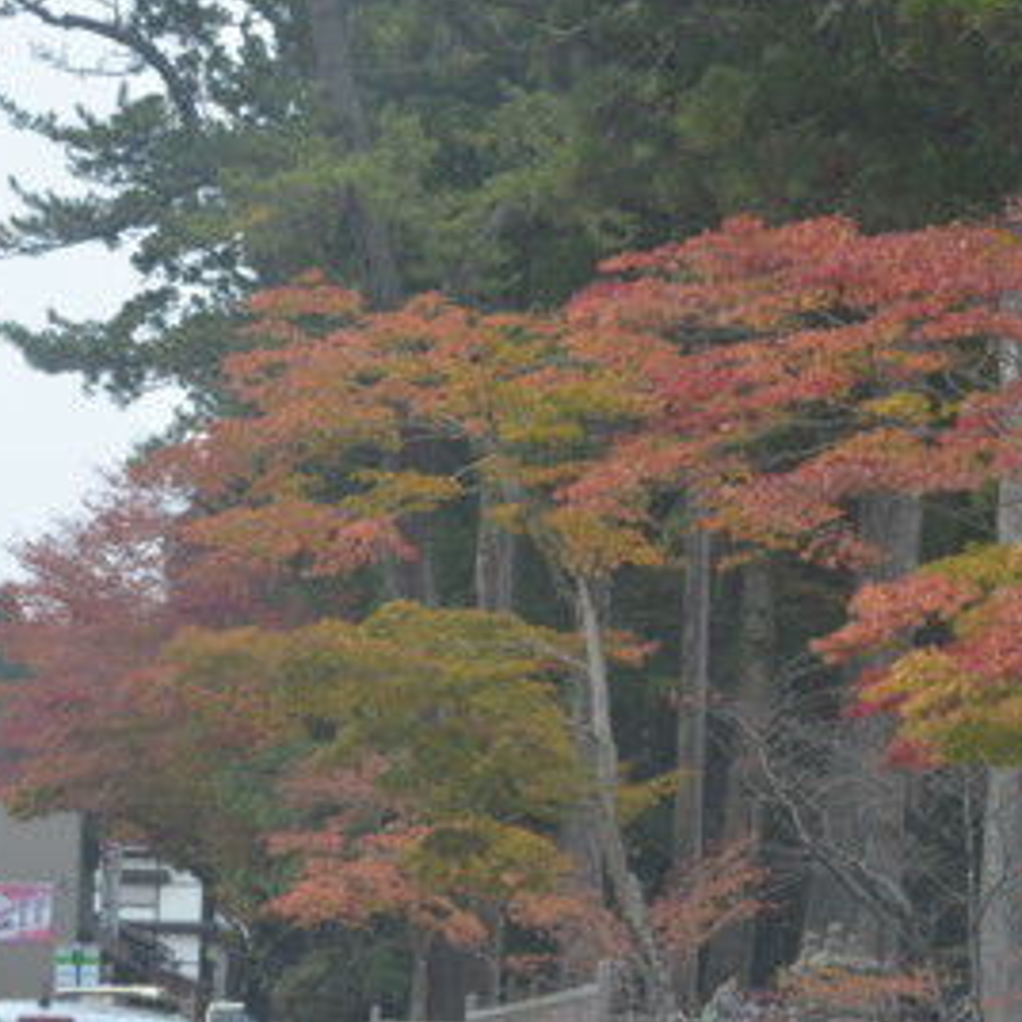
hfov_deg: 10.2
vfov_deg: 10.2
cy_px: 492
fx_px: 5712
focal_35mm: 171
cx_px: 500
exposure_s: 1/500
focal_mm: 80
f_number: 5.6
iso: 400
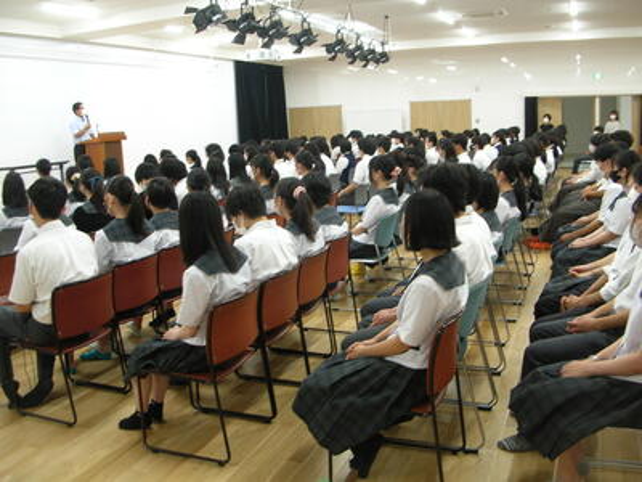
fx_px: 649
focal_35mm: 35
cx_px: 321
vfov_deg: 40.7
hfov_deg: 52.6
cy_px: 241
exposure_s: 1/8.2
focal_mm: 5.8
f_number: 2.8
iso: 50
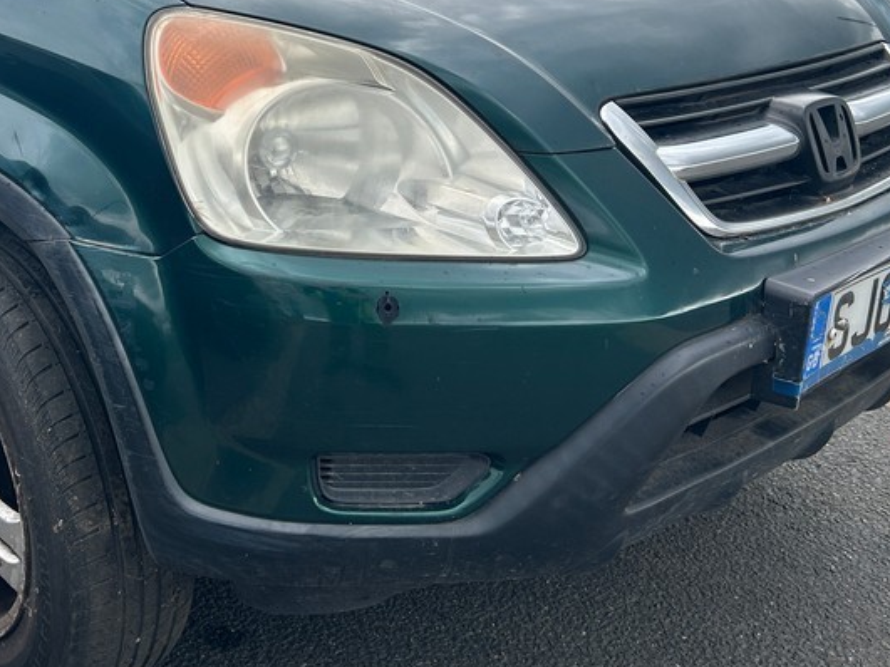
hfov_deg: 37.9
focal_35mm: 49
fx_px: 1260
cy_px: 134
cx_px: 218
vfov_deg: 29.0
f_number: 1.5
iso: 50
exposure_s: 1/1395
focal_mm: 5.7
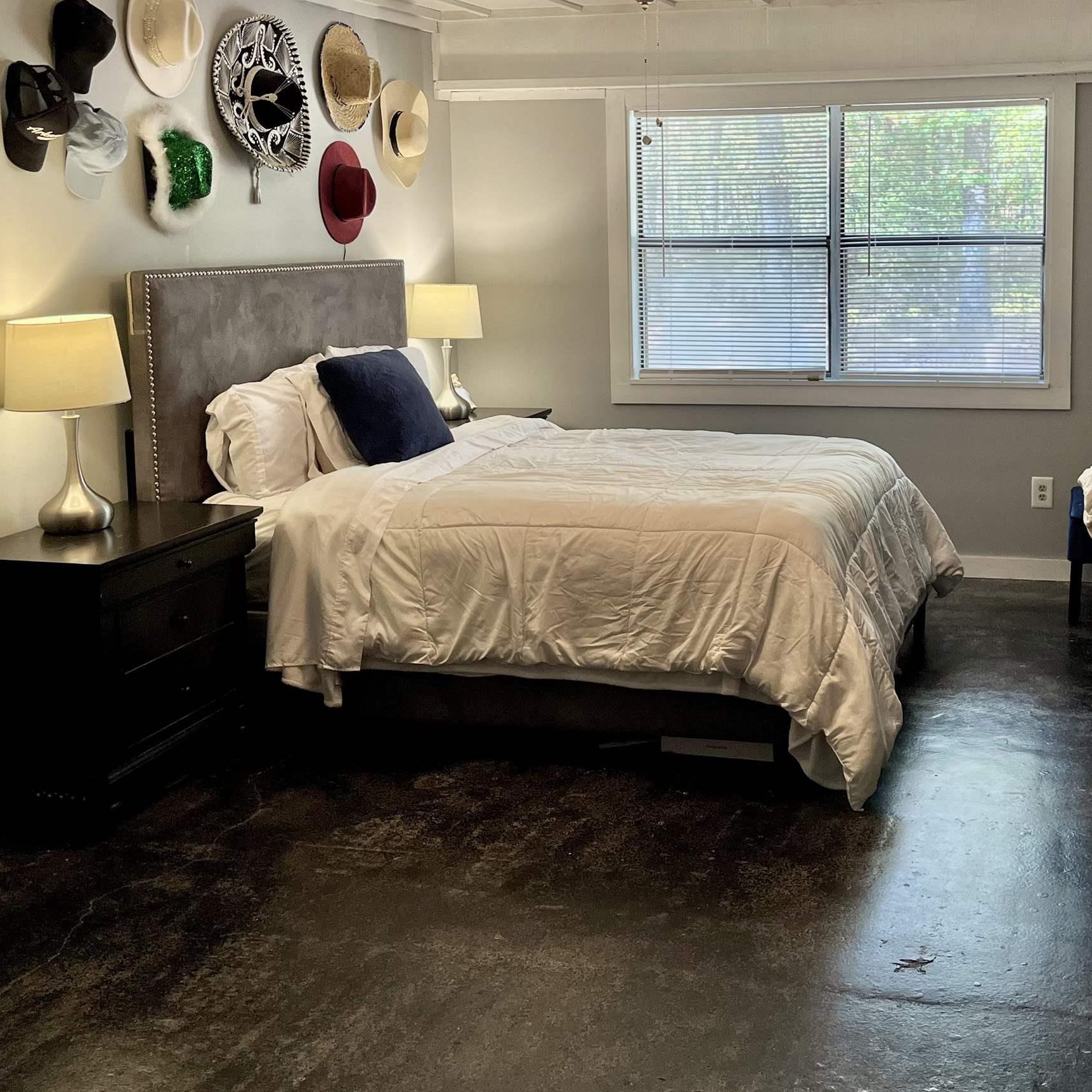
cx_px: 757
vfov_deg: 40.5
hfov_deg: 40.2
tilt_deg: -6.0
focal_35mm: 41
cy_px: 375
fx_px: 1463
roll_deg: +0.2
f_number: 1.6
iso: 80
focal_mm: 5.1
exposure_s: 1/60
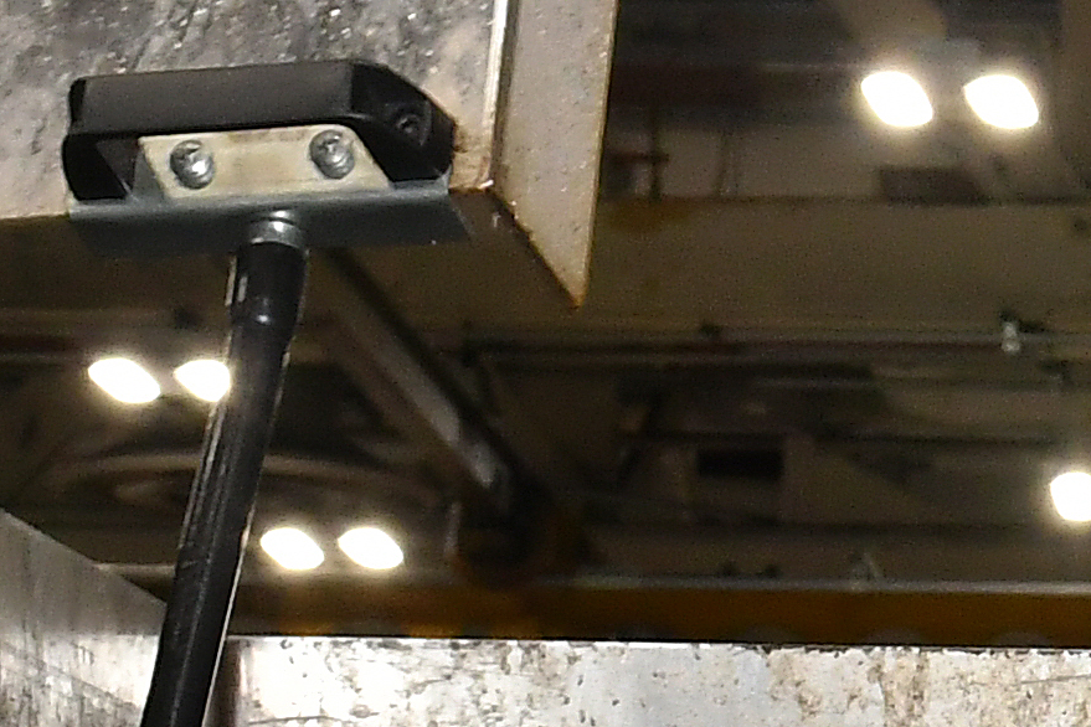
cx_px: 1287
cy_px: 701
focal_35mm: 266
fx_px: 8061
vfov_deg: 5.2
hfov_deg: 7.7
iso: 800
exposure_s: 1/60
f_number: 11
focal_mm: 28
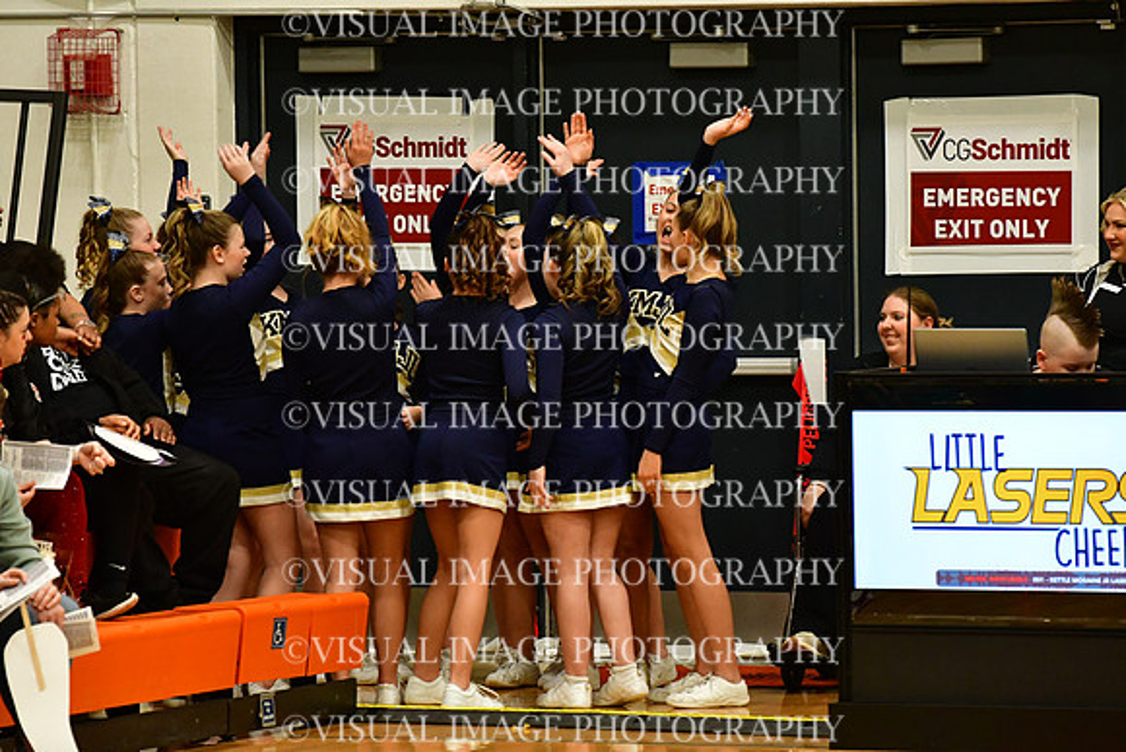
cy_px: 376
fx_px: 9385
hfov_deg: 6.9
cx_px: 563
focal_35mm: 300
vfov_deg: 4.6
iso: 4000
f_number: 3.5
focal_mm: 200
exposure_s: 1/500
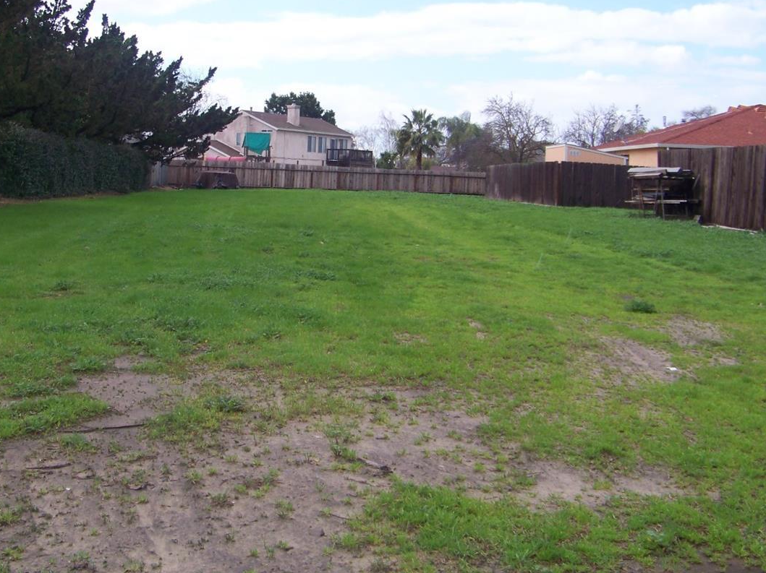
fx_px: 1128
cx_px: 279
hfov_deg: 37.2
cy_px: 205
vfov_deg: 28.4
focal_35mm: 51
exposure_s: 1/500
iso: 64
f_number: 2.8
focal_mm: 5.85
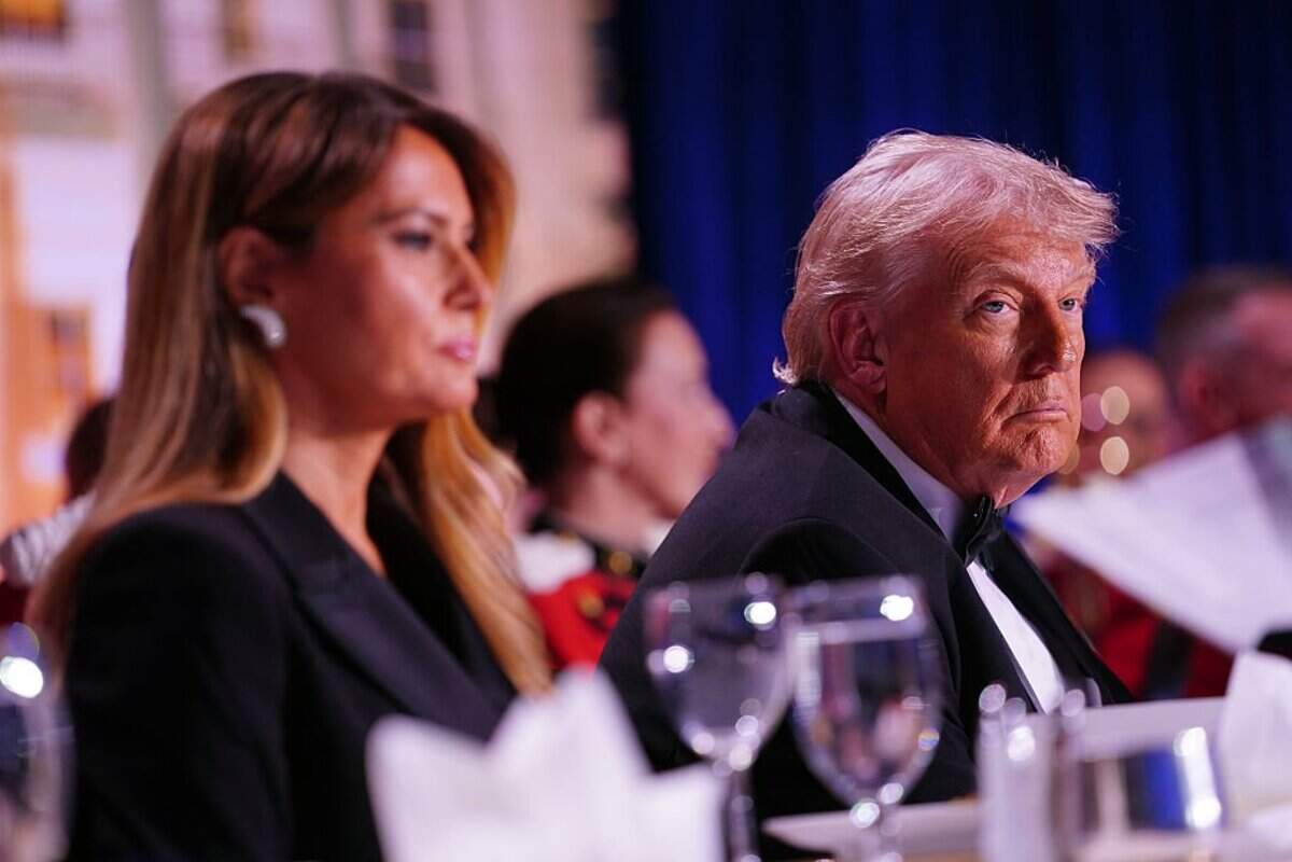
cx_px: 646
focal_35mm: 200
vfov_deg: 6.9
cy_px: 431
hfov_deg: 10.3
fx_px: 7177
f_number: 3.2
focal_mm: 200
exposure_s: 1/320
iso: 1250
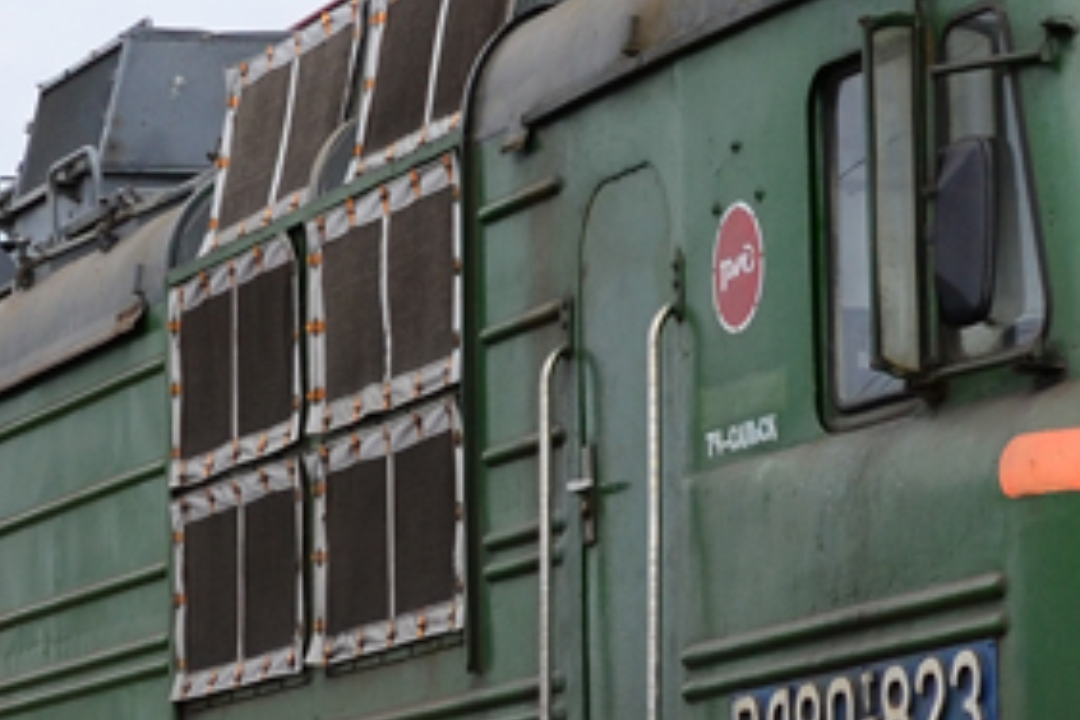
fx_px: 6120
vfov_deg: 6.7
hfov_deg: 10.1
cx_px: 594
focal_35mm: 204
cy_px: 632
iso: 200
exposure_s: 1/500
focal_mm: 32
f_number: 6.3
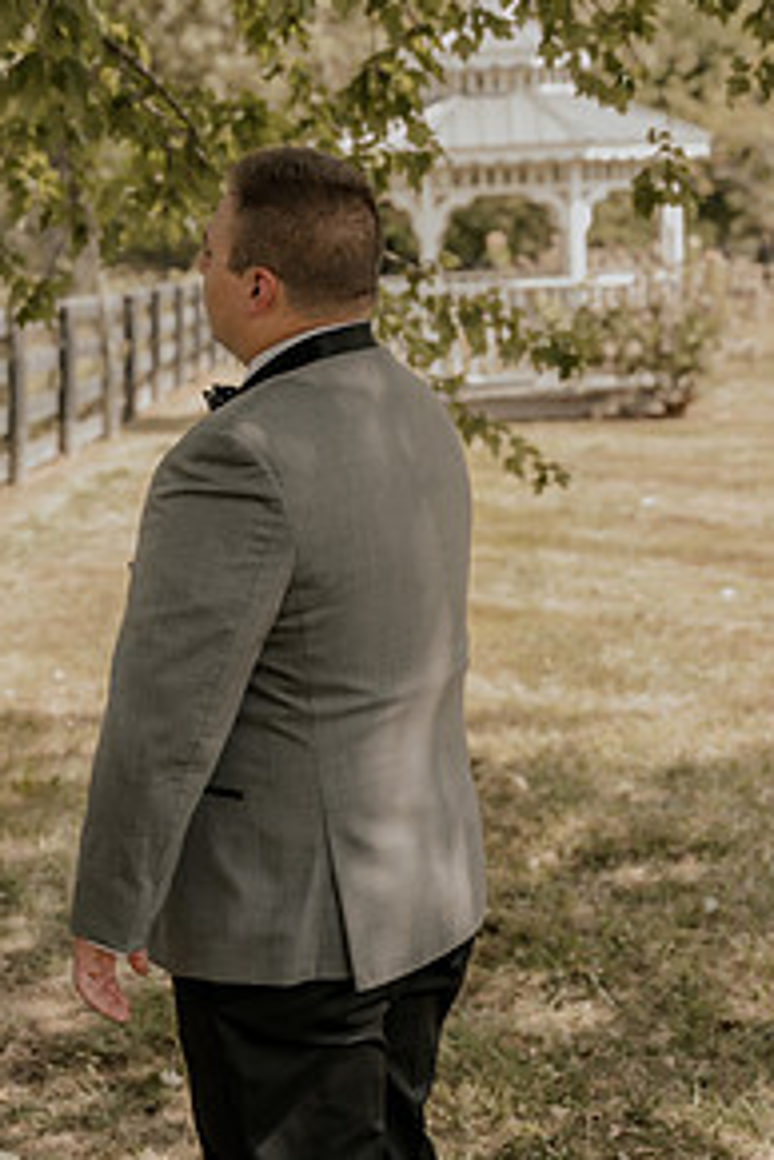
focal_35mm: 88
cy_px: 470
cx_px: 211
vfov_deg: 23.1
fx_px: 2838
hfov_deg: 15.5
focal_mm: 57
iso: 250
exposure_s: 1/500
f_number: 4
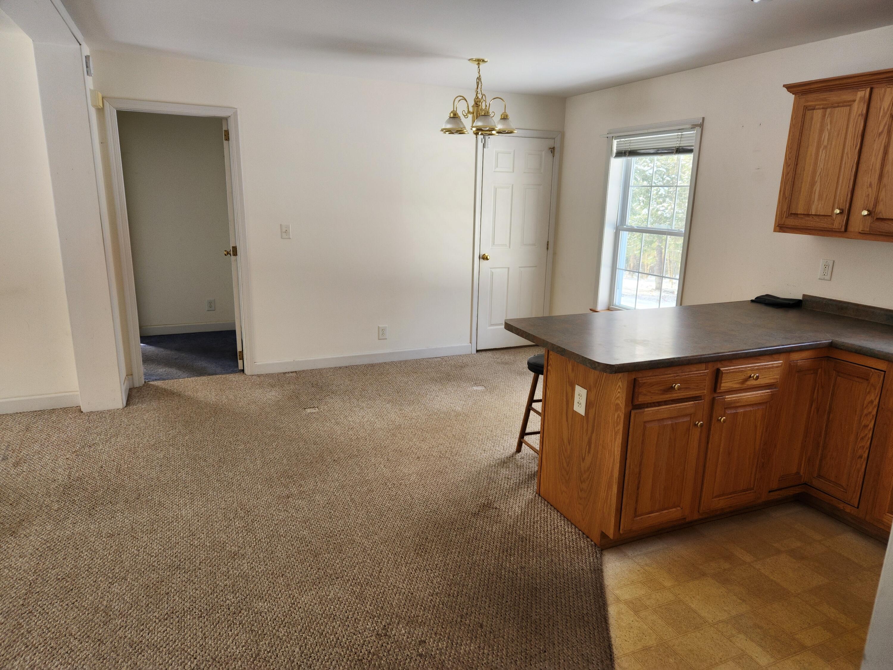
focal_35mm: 23
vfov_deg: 58.9
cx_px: 446
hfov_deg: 73.9
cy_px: 335
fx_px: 593
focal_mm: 5.4
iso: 80
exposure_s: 1/120
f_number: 1.8
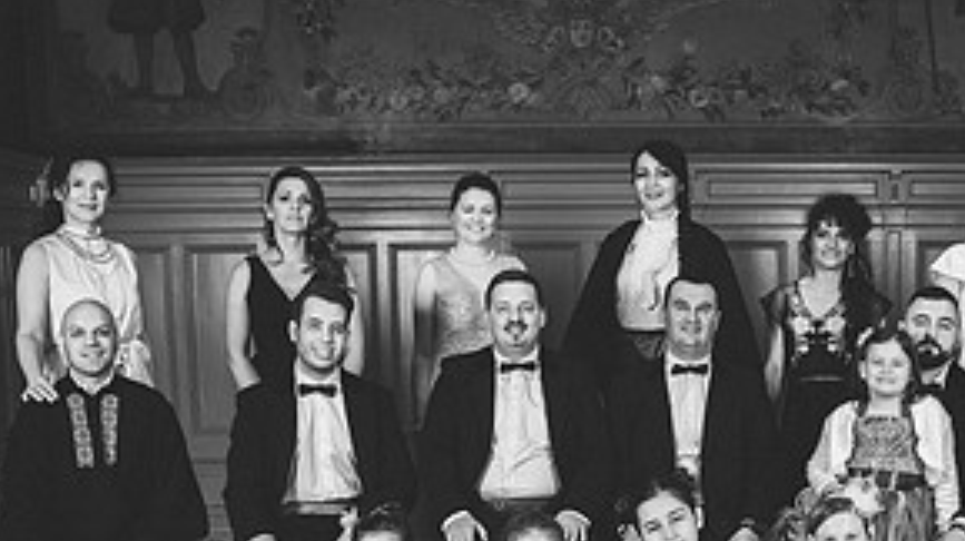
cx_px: 659
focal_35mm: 59
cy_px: 540
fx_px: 1508
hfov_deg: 35.1
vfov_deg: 19.7
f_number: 6.3
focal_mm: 24
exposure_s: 1/100
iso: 100
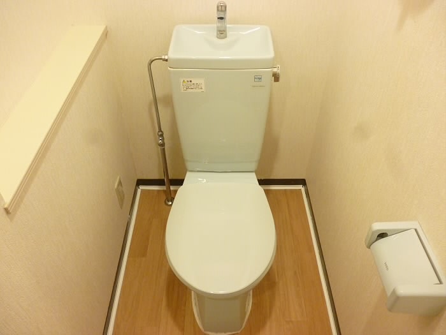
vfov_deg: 49.7
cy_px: 168
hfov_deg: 63.4
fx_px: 361
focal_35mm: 28
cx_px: 223
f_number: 3.1
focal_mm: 5
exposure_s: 1/13
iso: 400
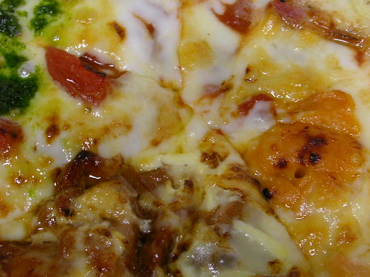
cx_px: 220
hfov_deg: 37.4
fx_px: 545
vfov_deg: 28.6
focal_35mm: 51
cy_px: 128
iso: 100
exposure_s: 1/12.7
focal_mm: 5.8
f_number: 3.5
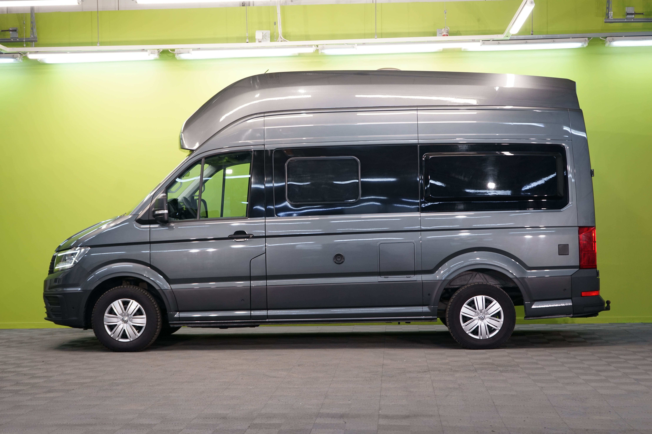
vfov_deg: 23.0
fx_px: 1068
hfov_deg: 33.9
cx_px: 326
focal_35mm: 59
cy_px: 217
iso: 500
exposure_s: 1/30
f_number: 5.6
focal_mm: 59
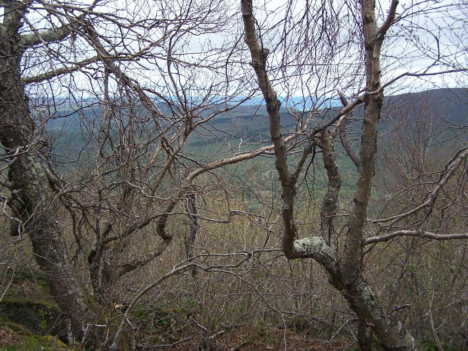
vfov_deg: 37.7
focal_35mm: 38
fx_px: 514
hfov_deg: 49.0
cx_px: 234
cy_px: 176
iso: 80
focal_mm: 6.3
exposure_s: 1/500
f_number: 2.8
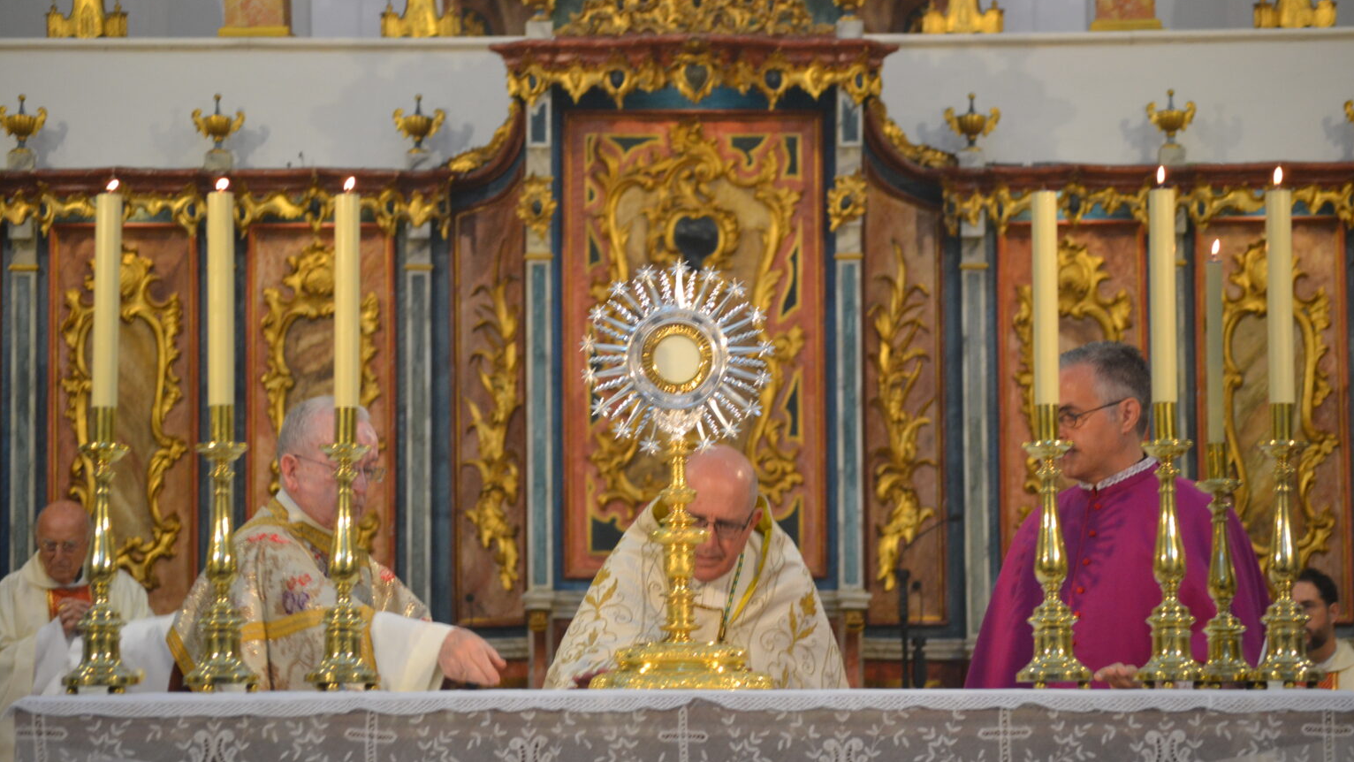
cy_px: 397
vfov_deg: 9.6
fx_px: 4524
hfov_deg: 17.0
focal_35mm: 126
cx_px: 678
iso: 900
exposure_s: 1/60
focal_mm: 80
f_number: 4.2
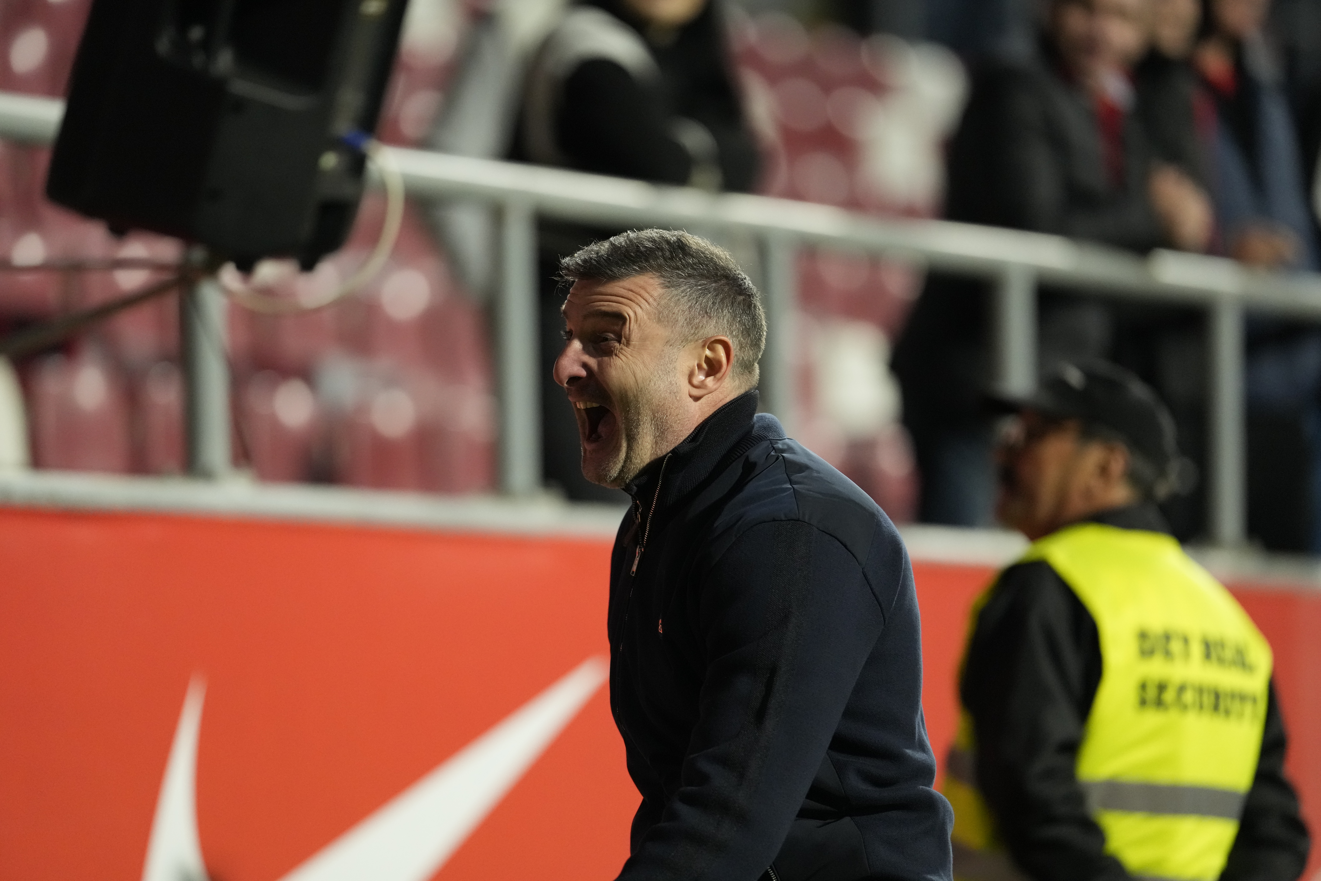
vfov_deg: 4.6
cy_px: 440
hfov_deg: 6.9
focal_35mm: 300
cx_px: 660
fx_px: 11007
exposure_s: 1/2000
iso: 5000
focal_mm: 300
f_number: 2.8
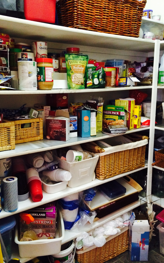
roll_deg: +0.6
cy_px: 131
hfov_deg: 40.5
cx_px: 74
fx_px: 222
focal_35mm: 31
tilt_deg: -12.0
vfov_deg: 61.2
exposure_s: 1/15
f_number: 2.2
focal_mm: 4.15
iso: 320
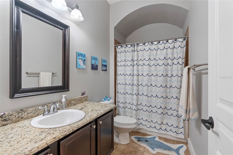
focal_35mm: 16
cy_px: 78
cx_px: 116
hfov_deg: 96.7
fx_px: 104
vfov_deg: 73.8
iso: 400
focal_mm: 16
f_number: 8
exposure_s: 1/2.5
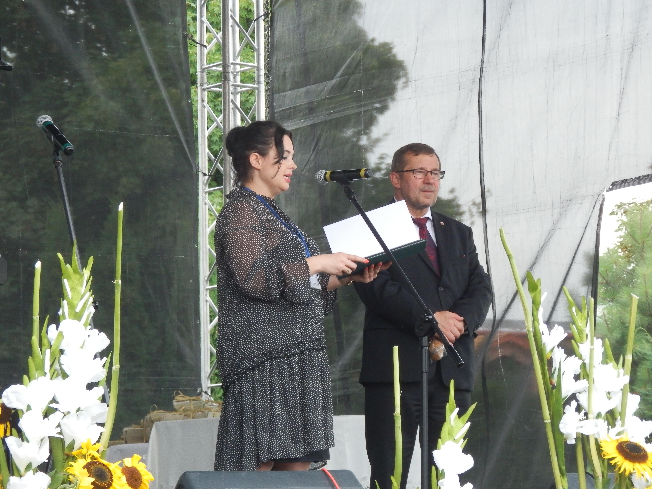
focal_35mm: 154
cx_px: 326
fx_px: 2901
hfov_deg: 12.8
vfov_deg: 9.6
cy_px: 244
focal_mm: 27.5
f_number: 5.5
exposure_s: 1/160
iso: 320
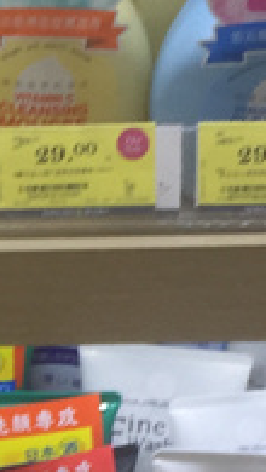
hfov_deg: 6.9
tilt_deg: -35.4
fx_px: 2165
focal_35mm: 173
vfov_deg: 12.0
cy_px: 645
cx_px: -215
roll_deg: +1.8
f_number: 2.2
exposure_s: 1/100
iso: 32
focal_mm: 4.15
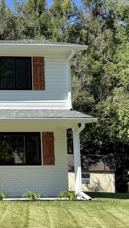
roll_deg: +0.4
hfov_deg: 14.2
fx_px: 462
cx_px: -99
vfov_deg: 27.8
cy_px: 142
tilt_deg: +4.6
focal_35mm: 76
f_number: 1.78
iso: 80
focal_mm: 6.76
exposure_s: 1/4167
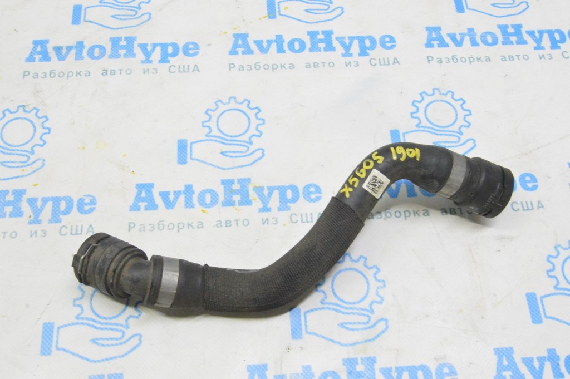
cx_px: 285
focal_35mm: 39
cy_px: 190
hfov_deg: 49.6
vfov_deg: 34.2
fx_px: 617
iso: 6400
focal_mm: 26
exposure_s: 1/20
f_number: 20
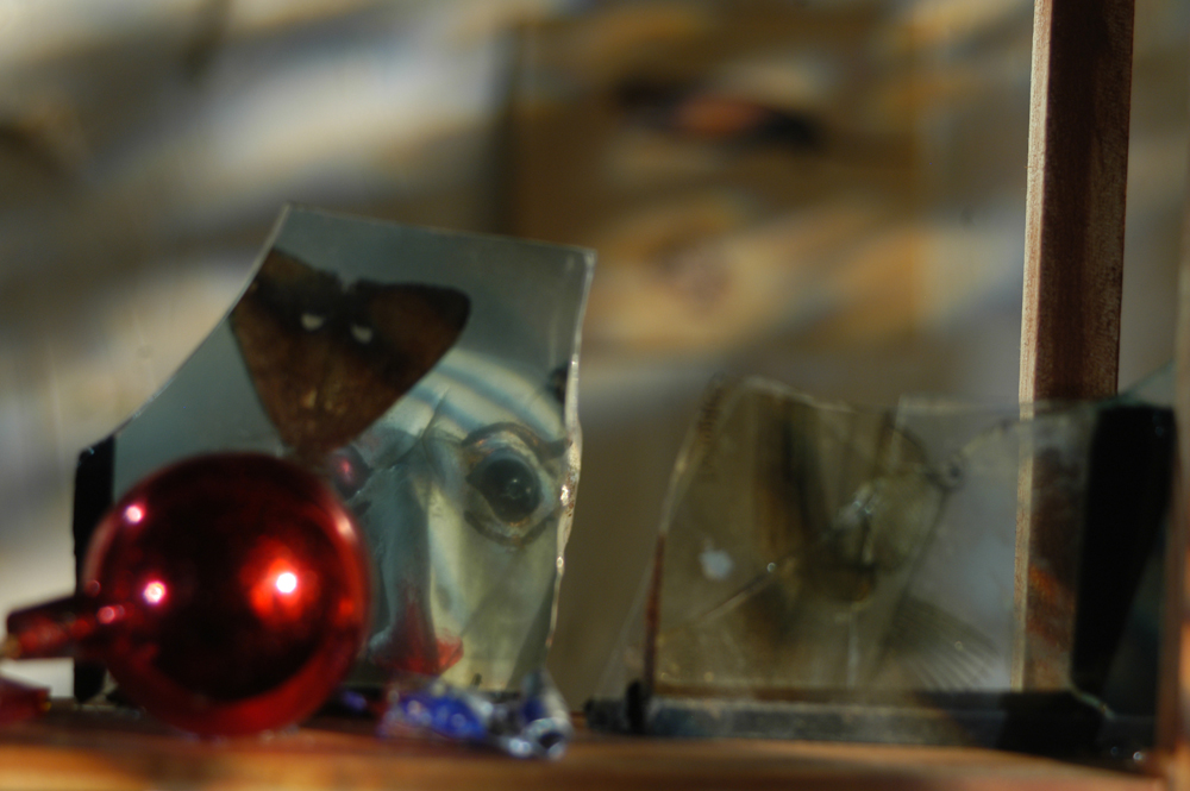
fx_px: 2725
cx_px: 595
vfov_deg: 16.5
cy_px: 396
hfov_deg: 24.6
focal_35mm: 82
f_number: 4.5
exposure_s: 1/8
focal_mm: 55
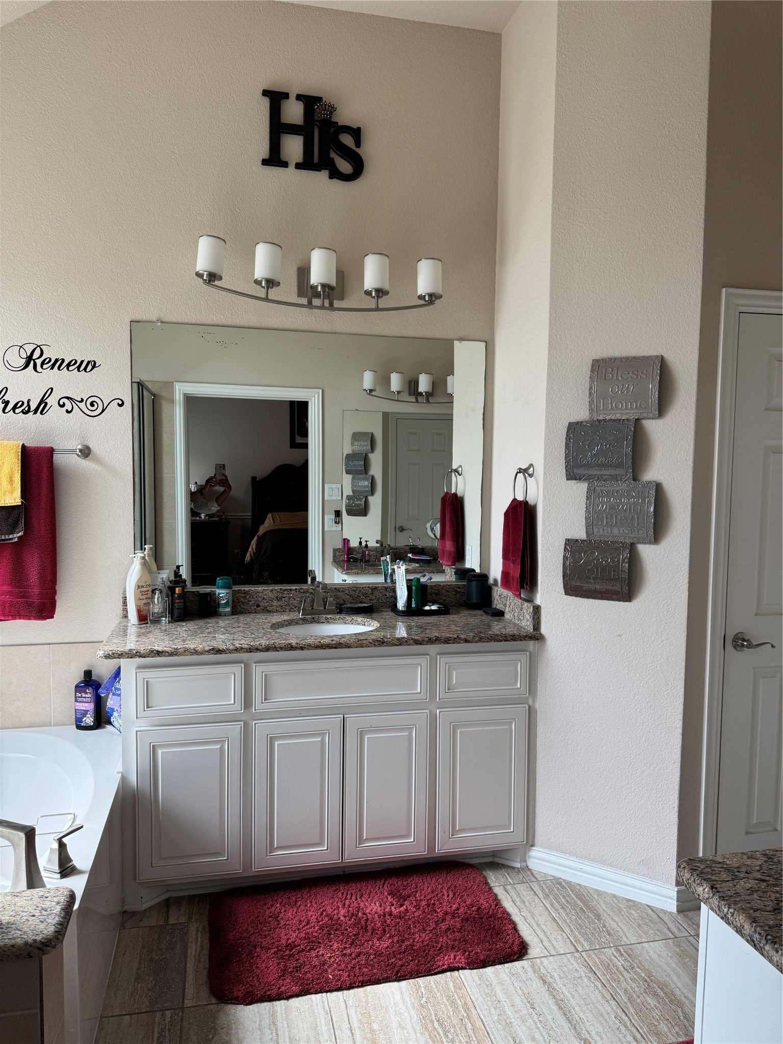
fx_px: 724
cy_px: 522
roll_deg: -0.4
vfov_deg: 71.6
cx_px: 392
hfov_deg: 56.8
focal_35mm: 24
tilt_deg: -3.4
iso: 64
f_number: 1.78
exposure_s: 1/127
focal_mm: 6.76
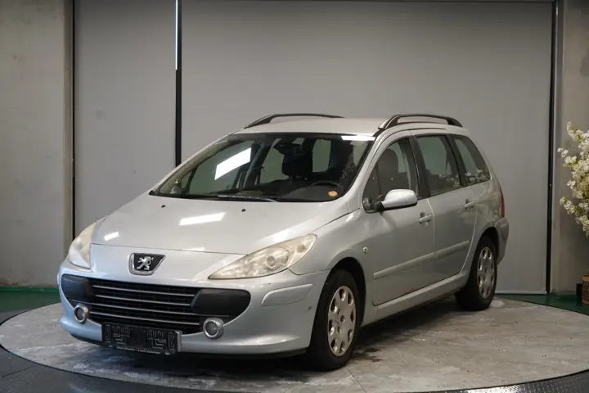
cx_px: 294
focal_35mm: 66
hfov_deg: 30.5
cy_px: 196
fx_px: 1080
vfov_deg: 20.6
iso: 2500
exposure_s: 1/160
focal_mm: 66
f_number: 5.6
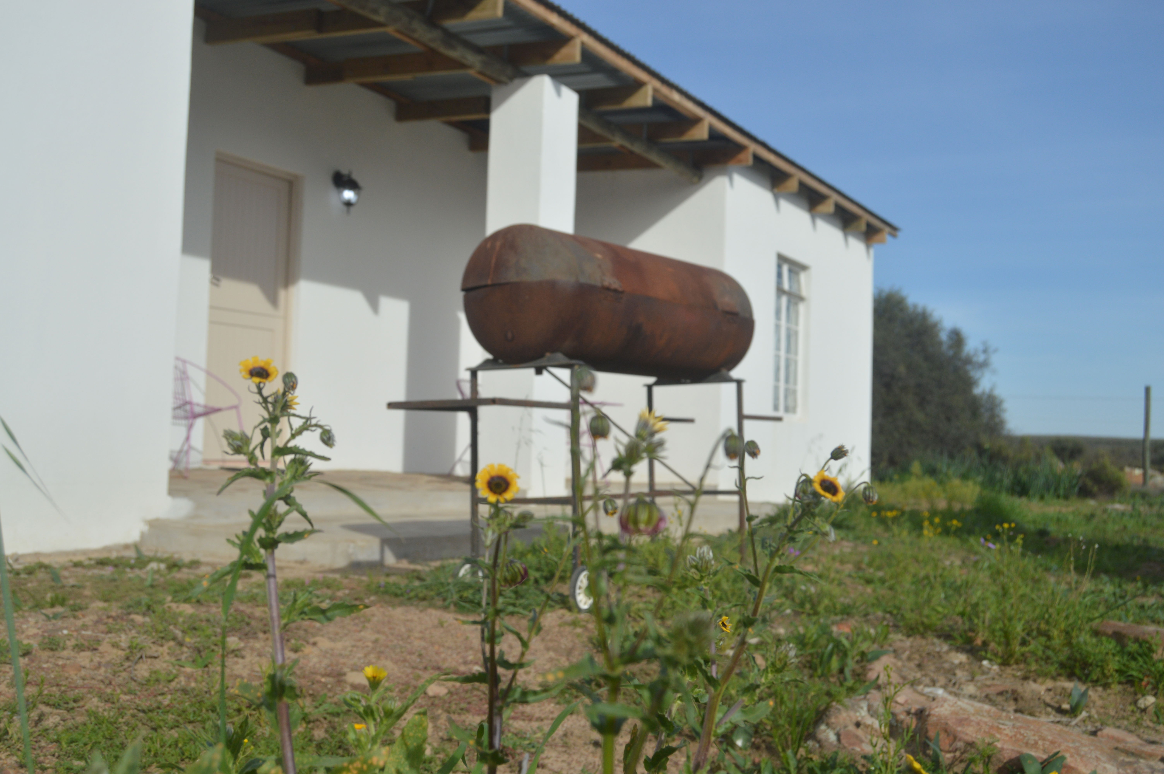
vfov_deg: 36.8
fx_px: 1163
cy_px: 387
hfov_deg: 53.2
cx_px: 582
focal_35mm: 36
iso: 200
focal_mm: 24
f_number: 5
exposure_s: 1/1600
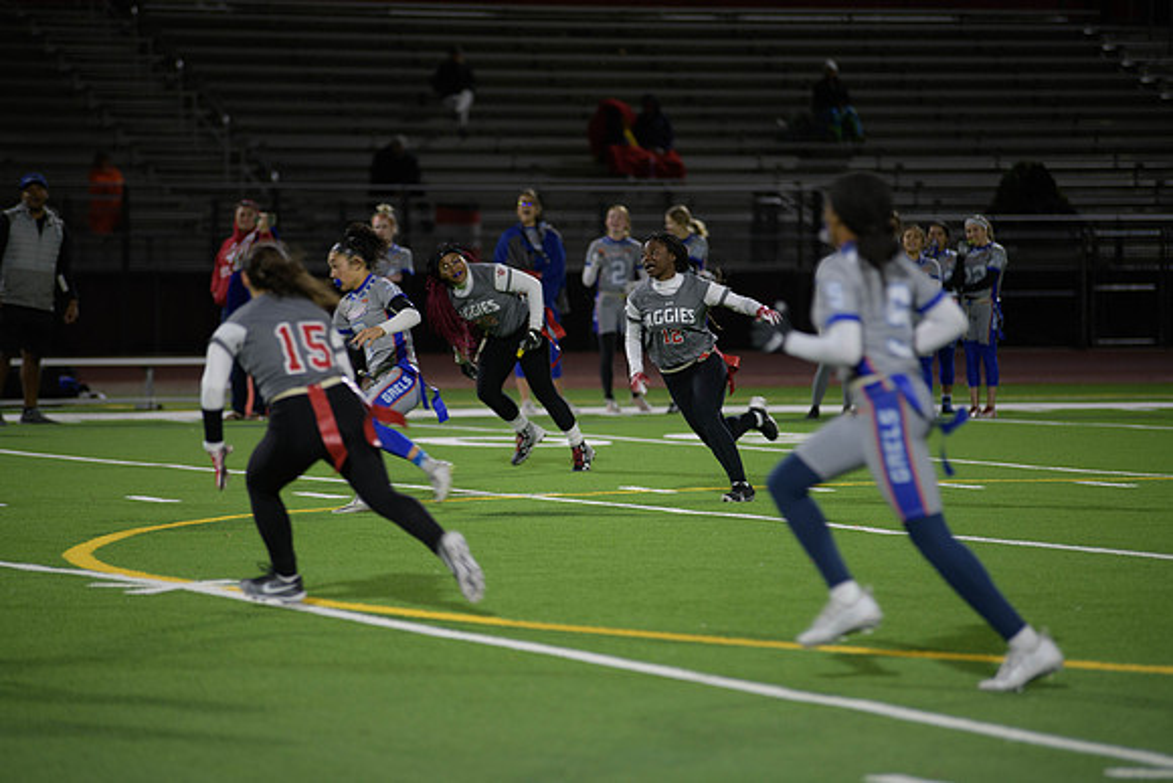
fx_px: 6518
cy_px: 392
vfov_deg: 6.9
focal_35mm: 200
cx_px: 586
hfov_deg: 10.3
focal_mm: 200
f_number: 2.8
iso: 720
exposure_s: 1/200
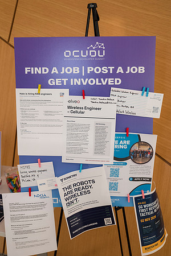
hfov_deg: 31.9
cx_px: 86
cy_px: 128
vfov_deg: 46.4
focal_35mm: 42
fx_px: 299
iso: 800
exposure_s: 1/200
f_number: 5.6
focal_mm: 42
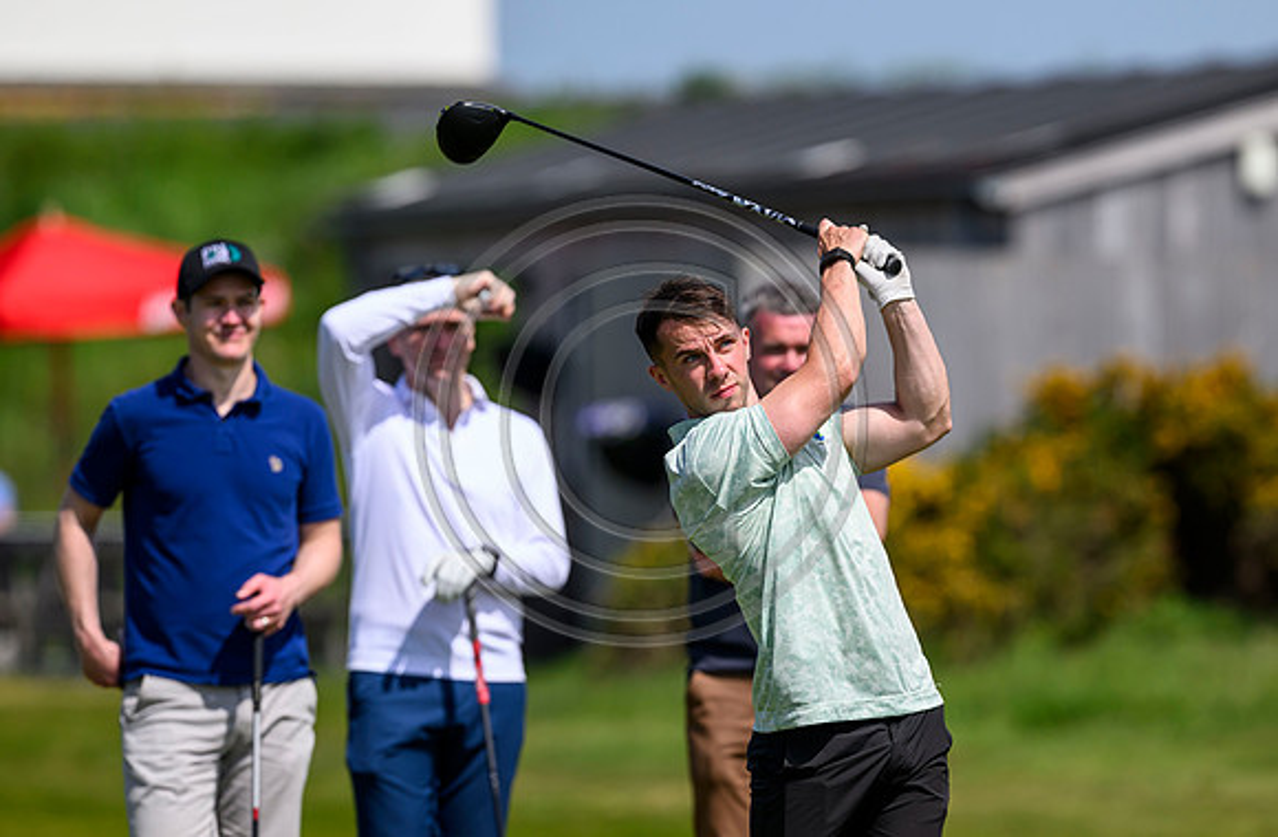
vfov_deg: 2.9
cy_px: 464
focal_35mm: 472
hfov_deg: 4.4
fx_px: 16652
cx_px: 749
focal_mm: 400
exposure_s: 1/5000
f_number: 4.5
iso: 500
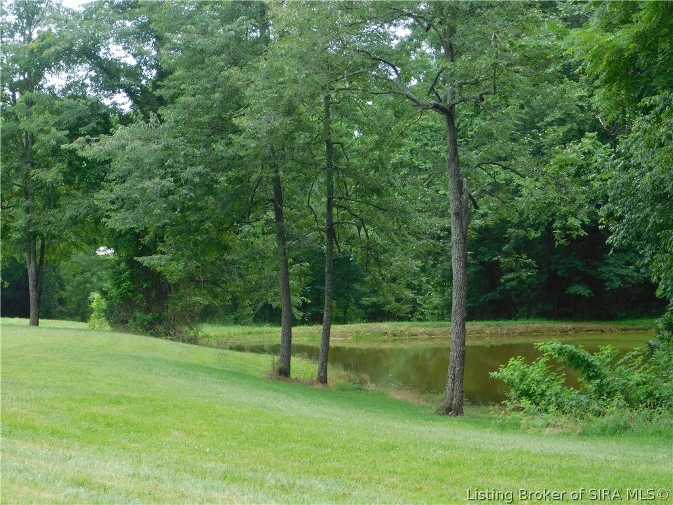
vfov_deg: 16.2
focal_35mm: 91
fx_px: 1769
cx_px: 336
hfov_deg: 21.5
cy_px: 252
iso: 125
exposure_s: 1/100
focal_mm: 16.1
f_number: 4.5
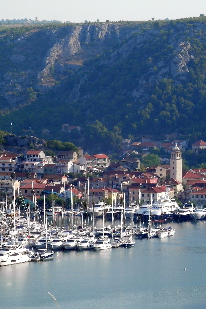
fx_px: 2017
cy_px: 154
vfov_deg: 8.8
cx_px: 84
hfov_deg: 5.8
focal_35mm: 235
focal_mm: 30.2
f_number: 5.7
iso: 80
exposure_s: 1/250
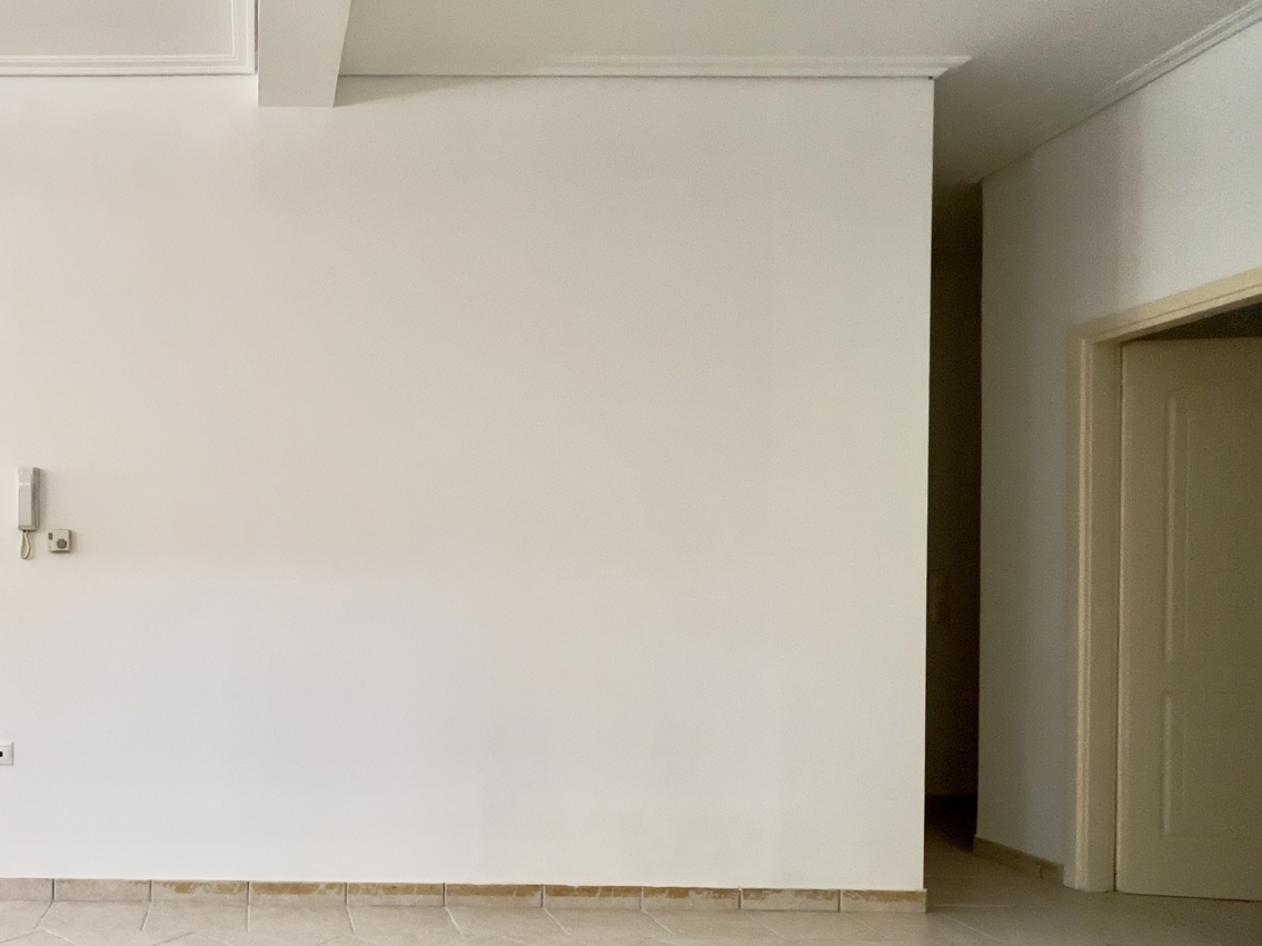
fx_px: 802
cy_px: 629
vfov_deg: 59.7
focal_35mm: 22
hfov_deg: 68.2
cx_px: 232
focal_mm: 1.57
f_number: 1.8
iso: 250
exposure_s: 1/60
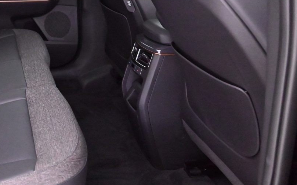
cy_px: 58
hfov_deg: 36.9
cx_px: 1
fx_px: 396
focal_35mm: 49
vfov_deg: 26.1
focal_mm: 24
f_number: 4
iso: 14400
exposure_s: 1/60
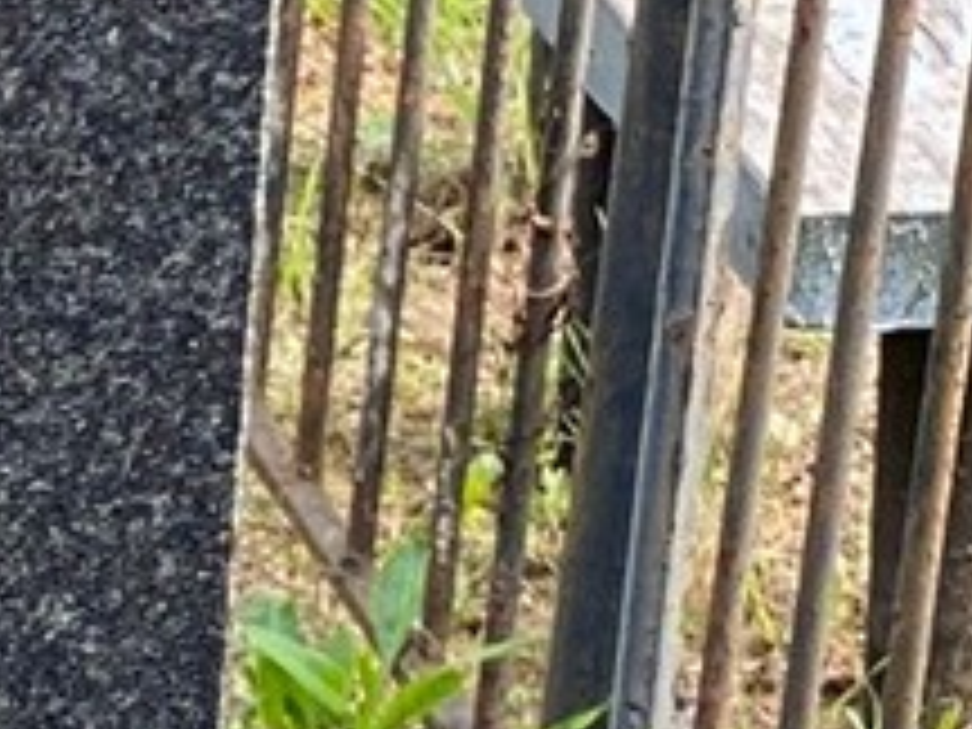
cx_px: -1359
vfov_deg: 4.2
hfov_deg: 5.5
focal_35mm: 347
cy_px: 1616
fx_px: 9744
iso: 20
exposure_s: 1/129
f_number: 2
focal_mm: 6
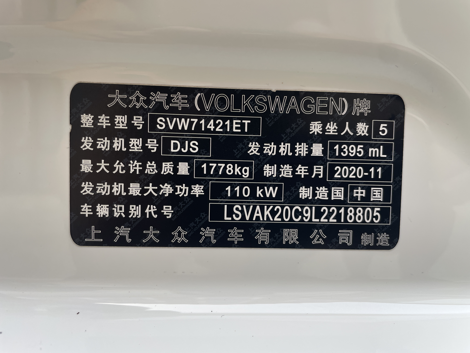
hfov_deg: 67.3
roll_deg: +0.8
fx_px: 353
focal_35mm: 26
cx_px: 235
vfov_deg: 53.1
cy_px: 176
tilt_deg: -10.0
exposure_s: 1/121
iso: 50
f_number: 1.6
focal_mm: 4.2
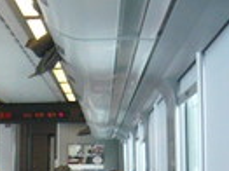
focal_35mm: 106
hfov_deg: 17.0
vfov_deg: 13.0
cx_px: -103
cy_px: 273
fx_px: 701
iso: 500
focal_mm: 5.5
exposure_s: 1/160
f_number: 2.8
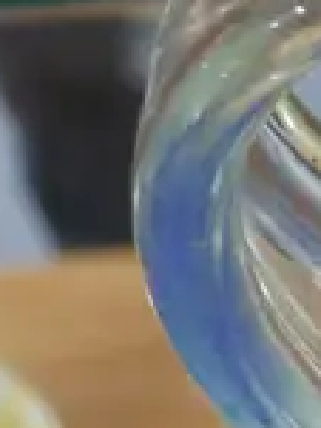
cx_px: 1075
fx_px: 2526
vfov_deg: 9.6
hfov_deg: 6.4
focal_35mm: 204
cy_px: 465
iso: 640
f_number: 3.6
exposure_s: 1/60
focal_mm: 15
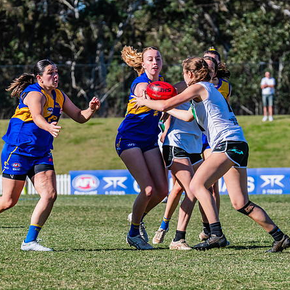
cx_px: 185
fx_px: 3839
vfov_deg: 4.3
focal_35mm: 405
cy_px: 149
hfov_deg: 4.3
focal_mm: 270
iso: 640
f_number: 10
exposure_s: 1/1250
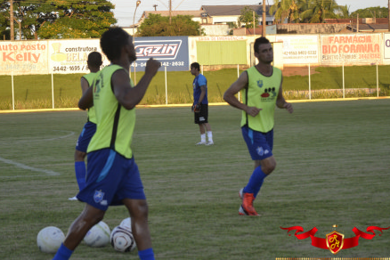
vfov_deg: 12.1
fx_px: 1224
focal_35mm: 113
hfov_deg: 18.1
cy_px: 138
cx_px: 183
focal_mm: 66
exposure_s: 1/500
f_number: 5.3
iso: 500
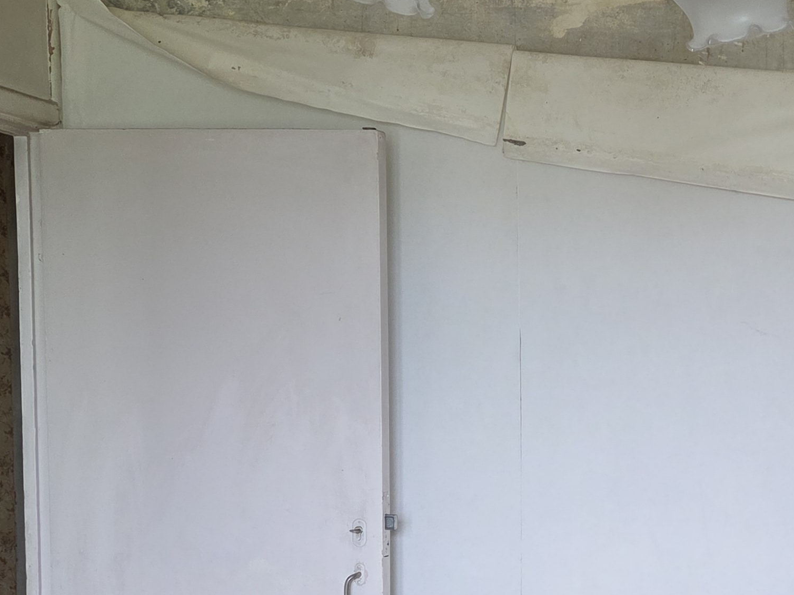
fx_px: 1399
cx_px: 755
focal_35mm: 61
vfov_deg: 23.8
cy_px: 447
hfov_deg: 29.9
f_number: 1.8
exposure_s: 1/100
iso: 125
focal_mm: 5.4
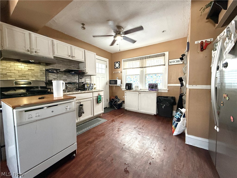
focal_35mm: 14
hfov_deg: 102.1
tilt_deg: -3.9
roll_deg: +0.5
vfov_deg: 85.7
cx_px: 118
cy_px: 89
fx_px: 96
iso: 200
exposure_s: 1/120
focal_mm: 2.22
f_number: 2.2
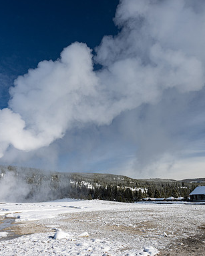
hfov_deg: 43.0
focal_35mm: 34
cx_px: 78
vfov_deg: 52.9
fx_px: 258
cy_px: 128
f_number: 11
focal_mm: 24
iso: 280
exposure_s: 1/125
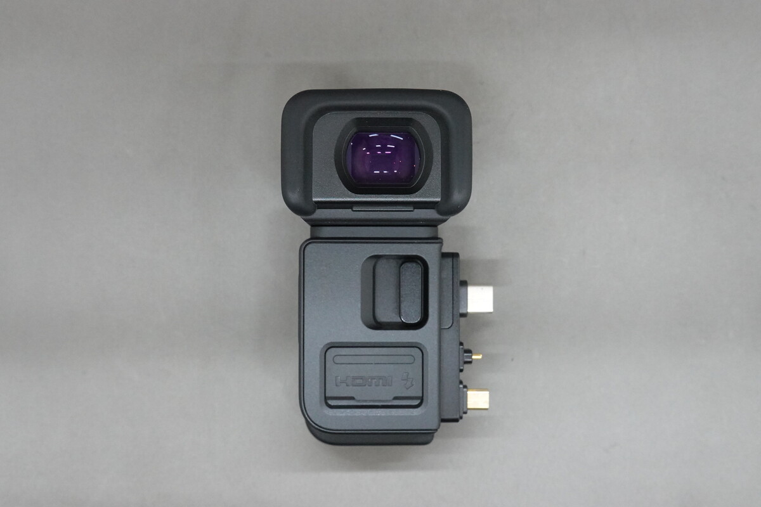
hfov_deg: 48.5
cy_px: 254
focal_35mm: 40
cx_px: 380
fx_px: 845
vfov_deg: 33.4
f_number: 5.6
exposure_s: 1/40
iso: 2000
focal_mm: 14.69
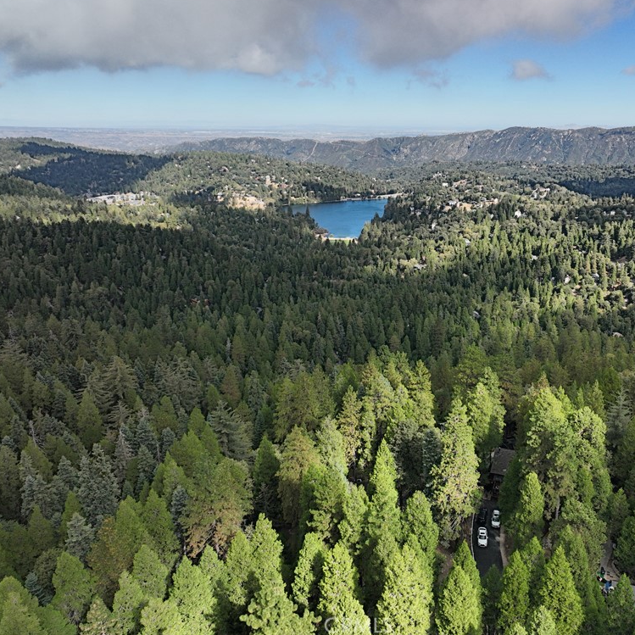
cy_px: 312
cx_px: 391
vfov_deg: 55.6
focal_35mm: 29
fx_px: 602
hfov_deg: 55.1
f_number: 2.8
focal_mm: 12.29
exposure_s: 1/2000
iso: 190
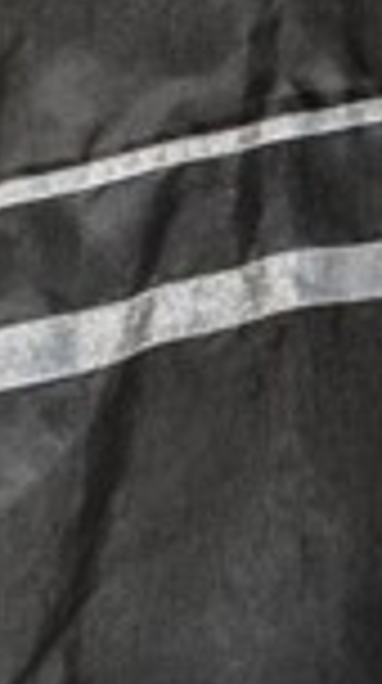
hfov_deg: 4.7
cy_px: -772
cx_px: 2395
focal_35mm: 169
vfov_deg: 11.3
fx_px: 3052
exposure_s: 2
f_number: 8
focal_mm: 15
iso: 320
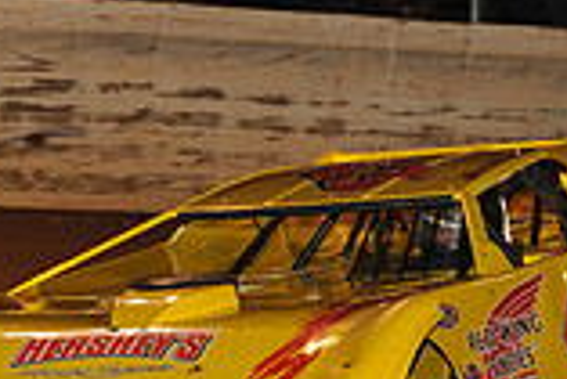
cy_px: 401
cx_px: 69
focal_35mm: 258
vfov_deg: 5.3
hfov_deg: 8.0
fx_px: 4067
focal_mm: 70
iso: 800
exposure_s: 1/320
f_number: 7.1
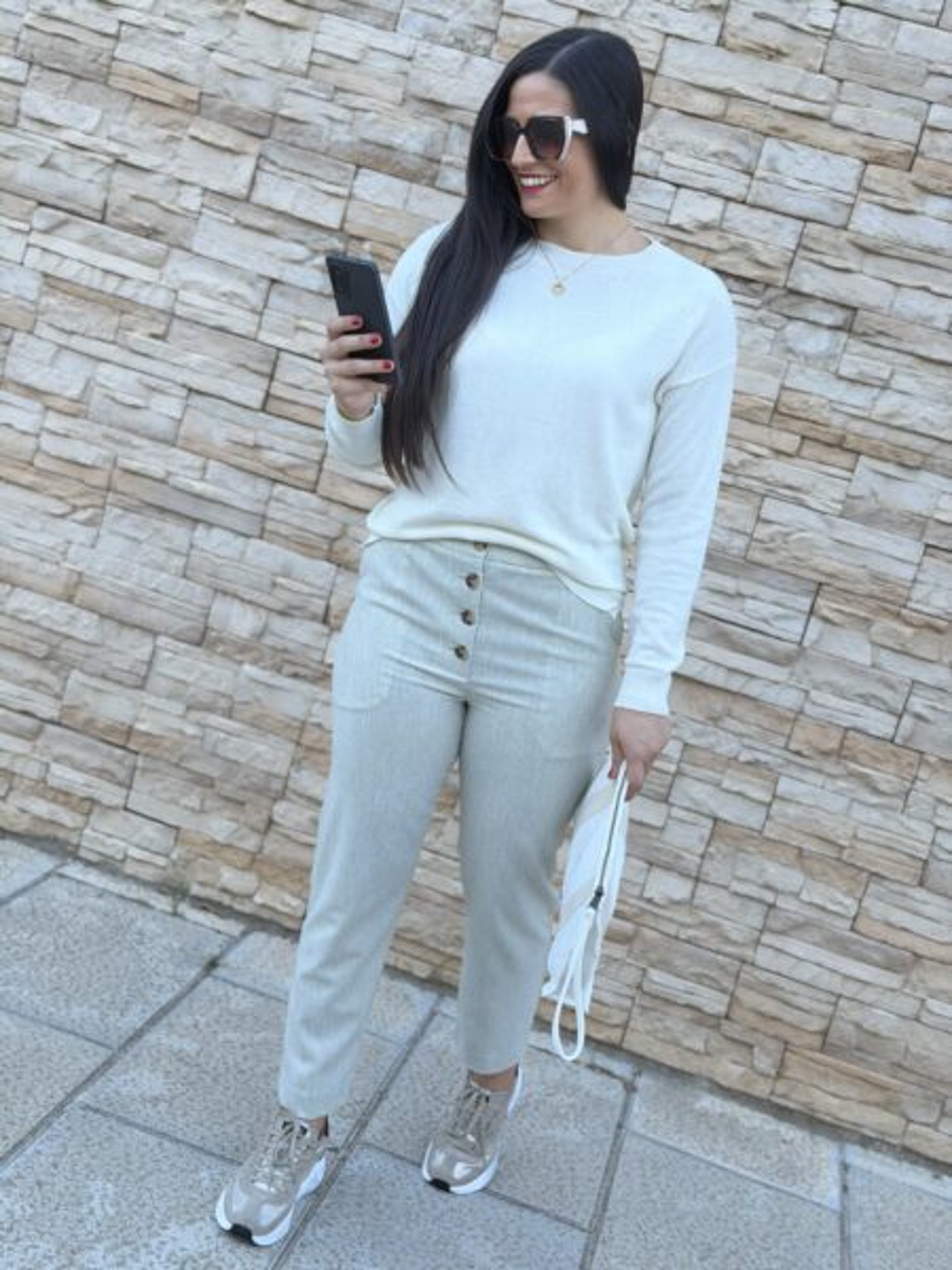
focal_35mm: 48
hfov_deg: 30.3
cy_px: 635
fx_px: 1760
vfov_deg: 39.7
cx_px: 476
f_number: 1.78
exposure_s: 1/490
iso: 64
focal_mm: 6.76
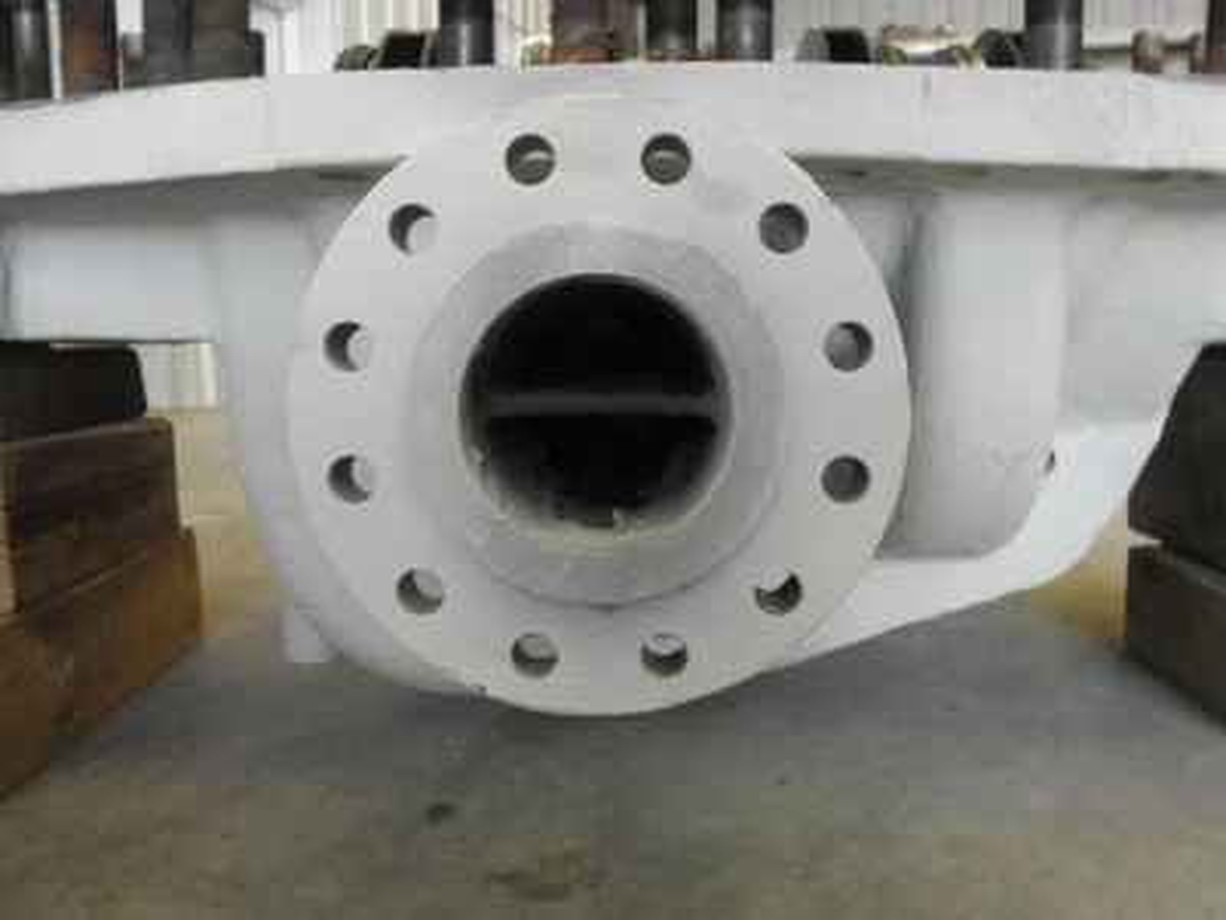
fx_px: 992
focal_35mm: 28
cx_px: 613
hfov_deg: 63.4
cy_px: 460
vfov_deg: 49.7
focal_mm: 5
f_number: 3
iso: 100
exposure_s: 1/30
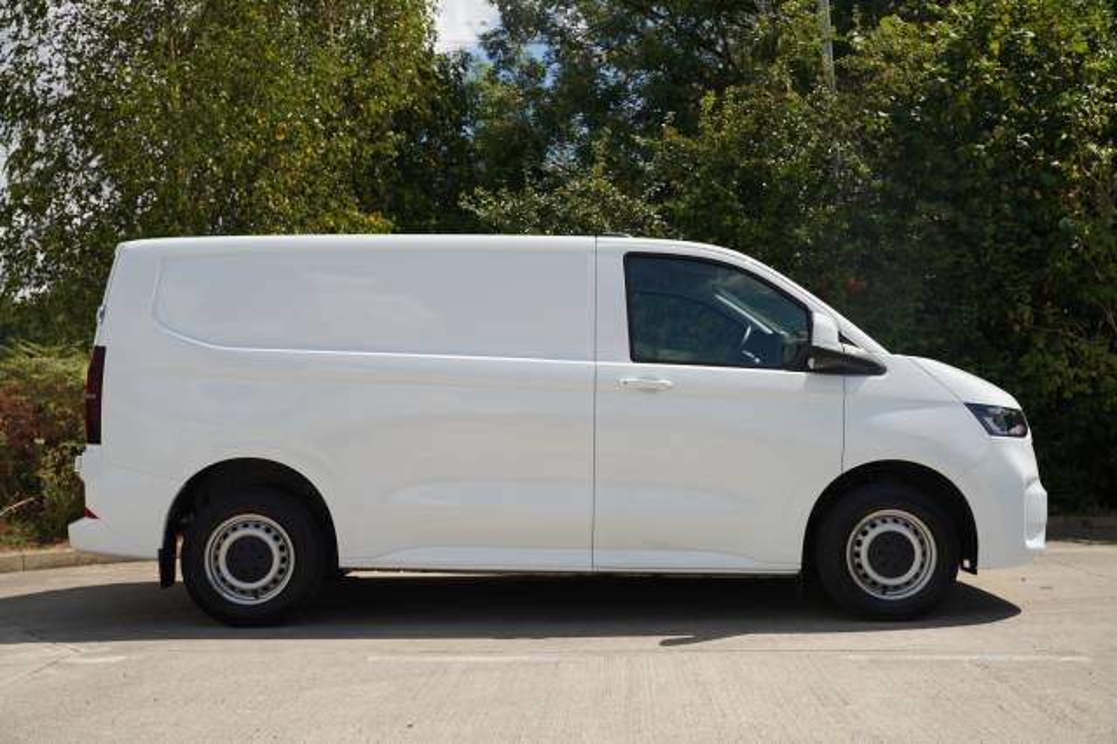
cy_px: 372
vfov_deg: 35.9
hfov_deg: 51.9
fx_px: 1147
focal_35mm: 37
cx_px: 558
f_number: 4.5
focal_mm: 37
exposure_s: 1/400
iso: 100
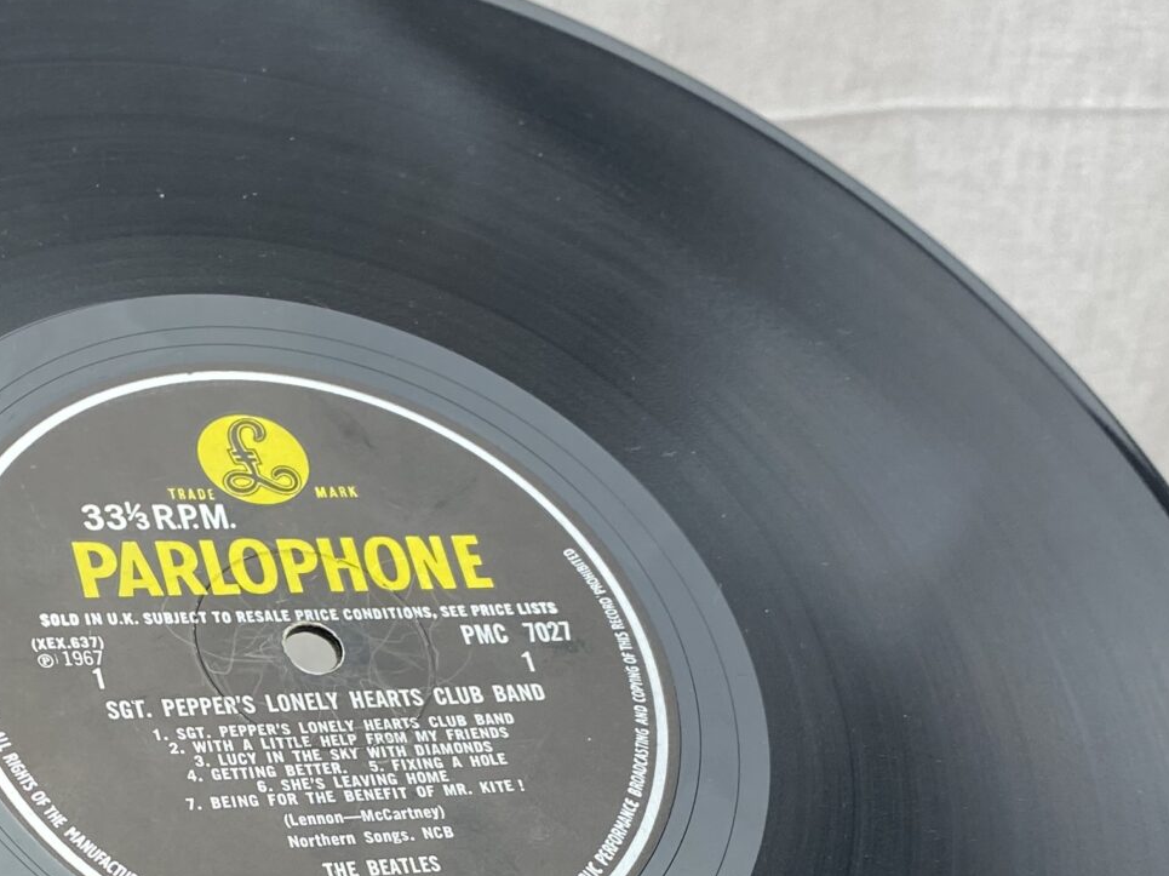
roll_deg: -2.9
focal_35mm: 69
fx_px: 2329
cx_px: 185
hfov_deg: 27.4
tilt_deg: -28.5
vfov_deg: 20.7
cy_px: 860
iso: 50
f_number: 1.8
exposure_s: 1/100
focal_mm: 4.25
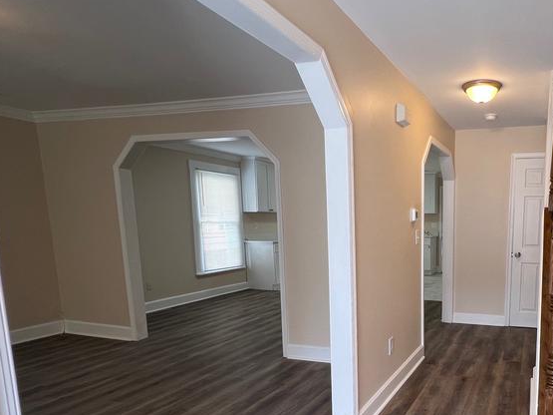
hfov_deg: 66.5
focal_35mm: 24
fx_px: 383
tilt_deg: -9.0
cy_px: 284
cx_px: 424
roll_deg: +0.5
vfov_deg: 55.3
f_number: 1.8
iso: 100
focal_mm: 1.57
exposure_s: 1/120
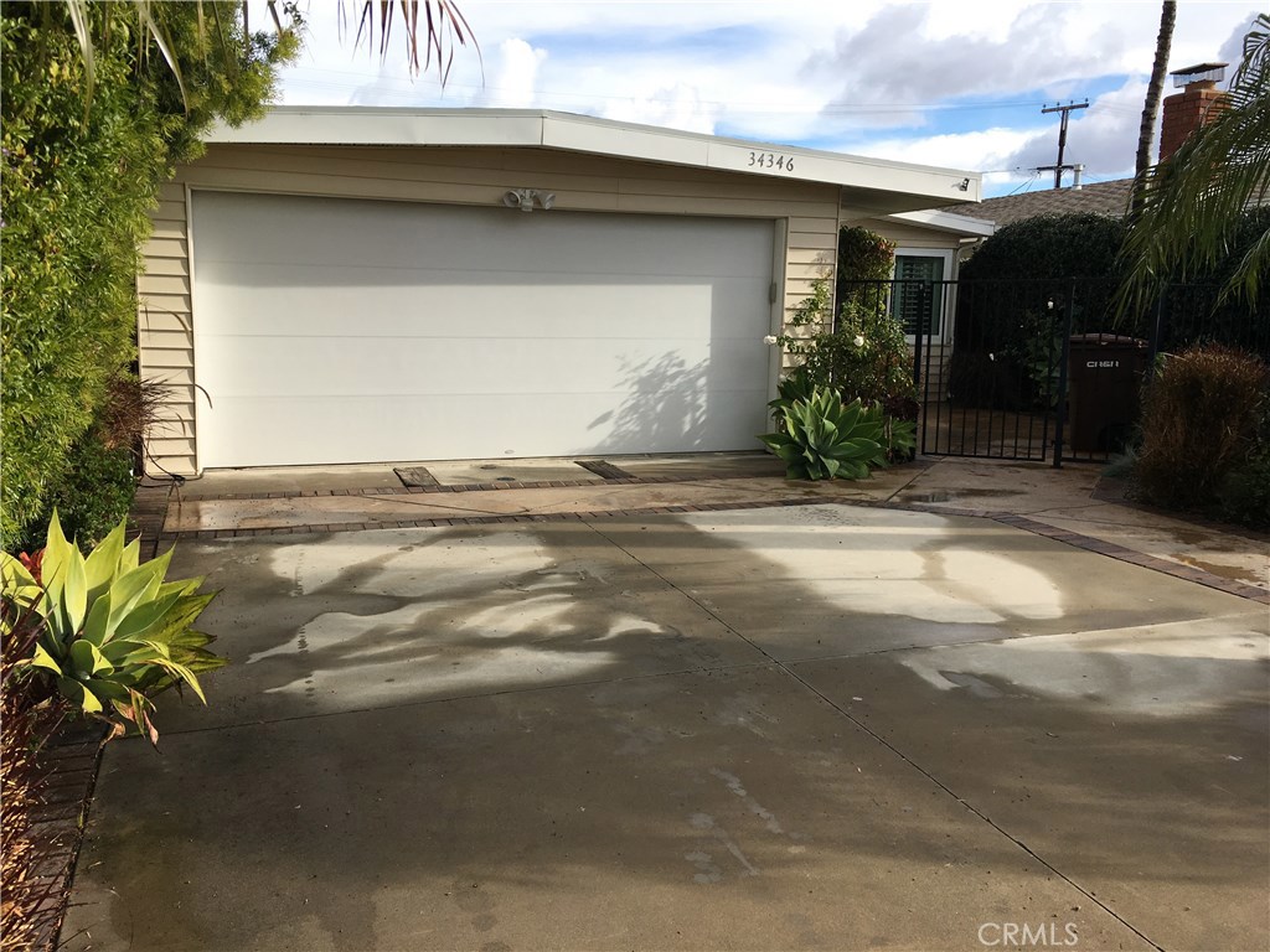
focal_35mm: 29
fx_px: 1064
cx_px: 635
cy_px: 476
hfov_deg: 61.7
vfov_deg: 48.2
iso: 25
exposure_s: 1/927
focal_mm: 4.15
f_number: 2.2
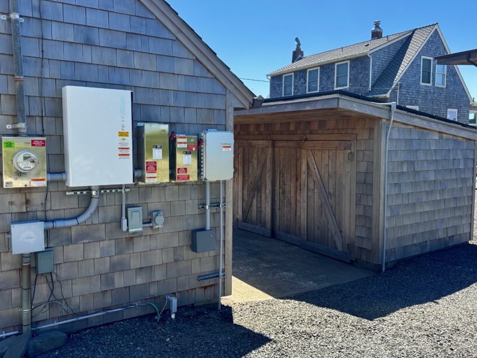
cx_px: 220
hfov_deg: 59.9
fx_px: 413
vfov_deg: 46.8
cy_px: 180
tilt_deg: -5.9
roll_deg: -0.4
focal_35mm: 30
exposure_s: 1/1767
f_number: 1.78
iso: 80
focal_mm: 6.76
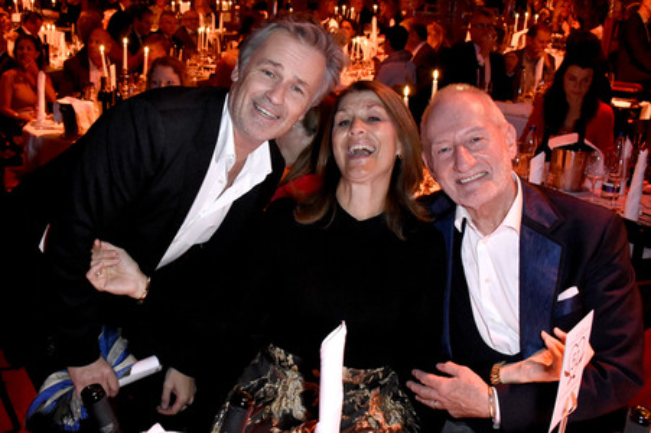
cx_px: 326
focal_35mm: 30
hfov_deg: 62.0
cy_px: 216
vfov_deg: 43.5
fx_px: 542
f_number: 6.3
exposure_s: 1/60
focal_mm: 20
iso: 5000
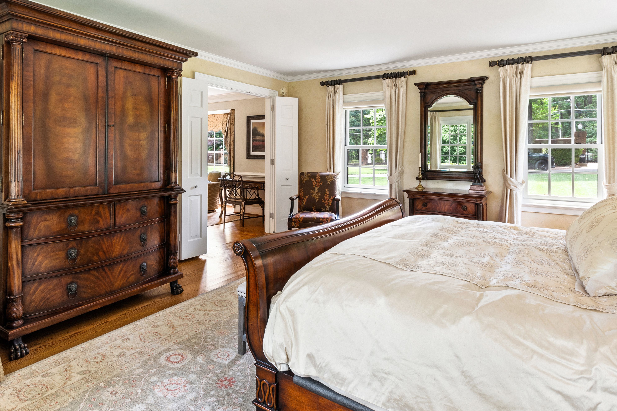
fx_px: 360
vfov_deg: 58.4
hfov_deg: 81.0
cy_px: 144
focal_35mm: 21
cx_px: 278
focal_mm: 10
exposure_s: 2
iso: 100
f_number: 9
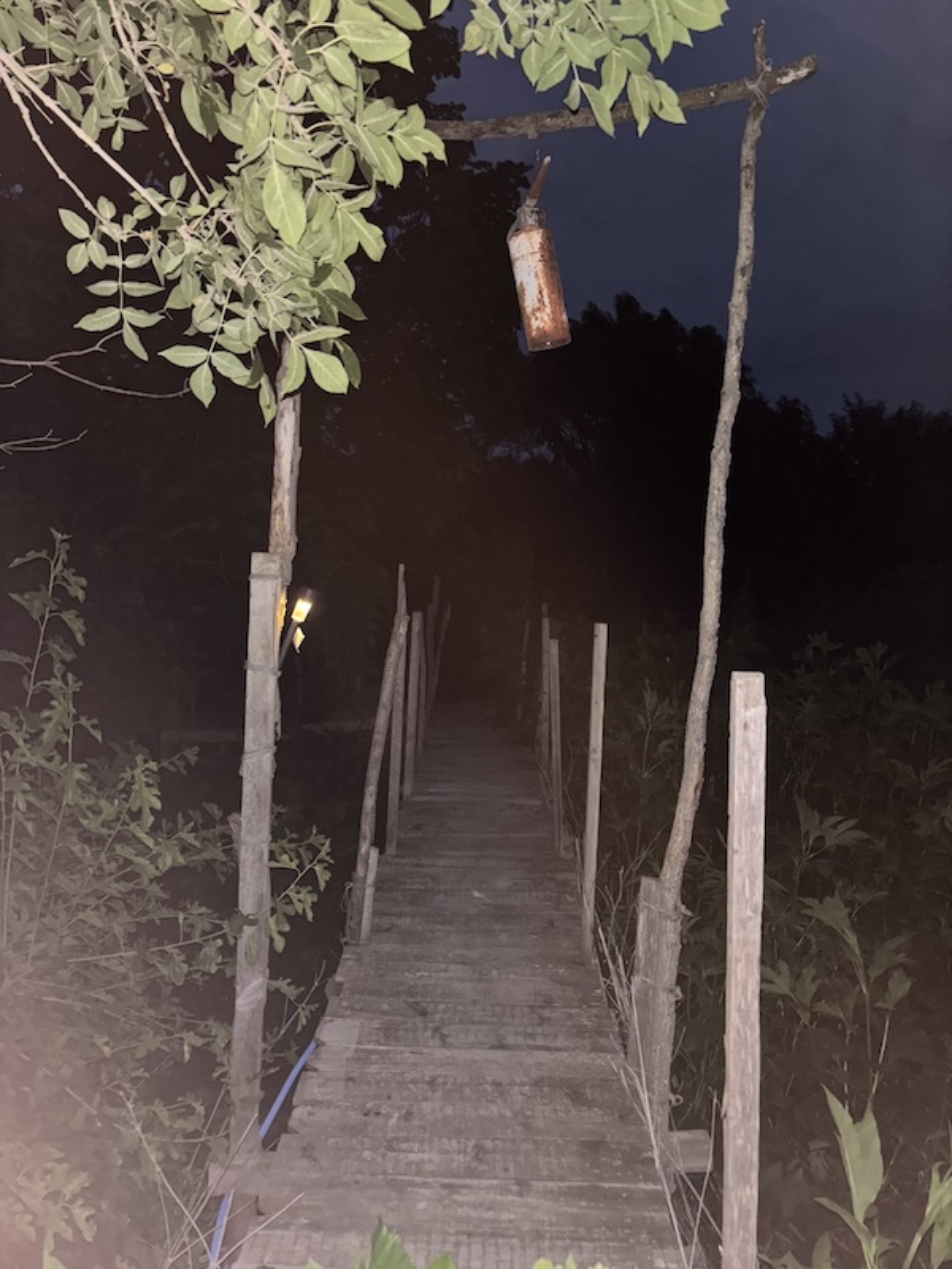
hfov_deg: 53.1
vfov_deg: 67.3
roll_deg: -0.3
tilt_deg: -0.6
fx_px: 953
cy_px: 634
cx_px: 476
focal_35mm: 26
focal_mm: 5.96
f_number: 1.6
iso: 400
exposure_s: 1/4
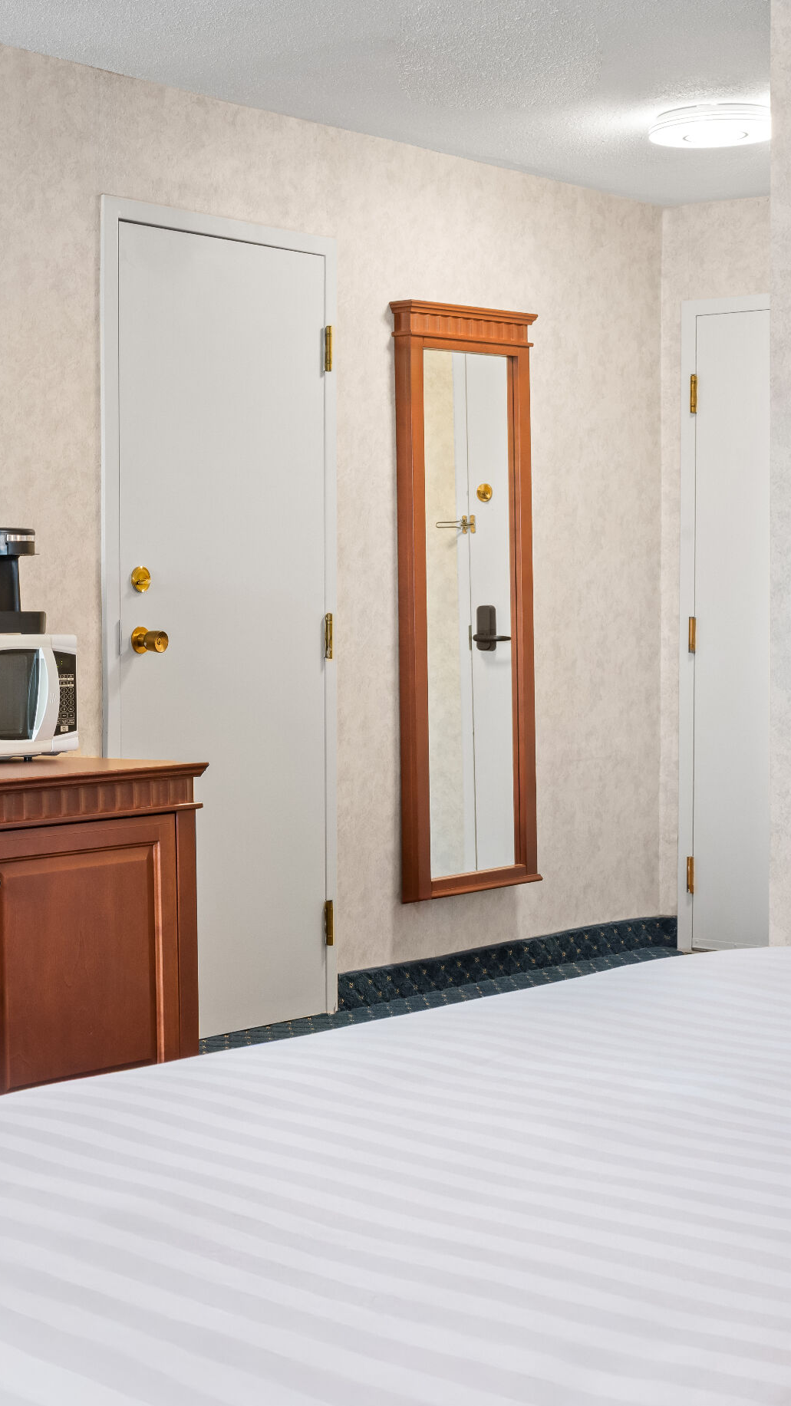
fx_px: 2237
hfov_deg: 19.5
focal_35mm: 60
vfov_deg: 34.9
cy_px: 650
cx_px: 10
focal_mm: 35
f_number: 13
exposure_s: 1
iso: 400
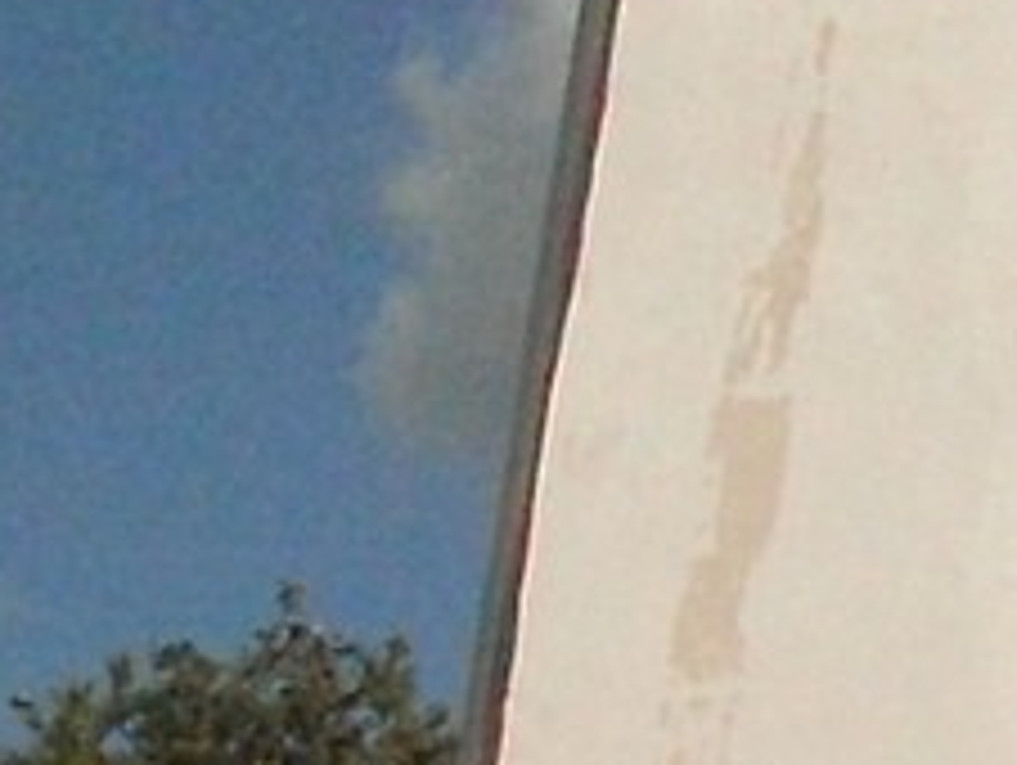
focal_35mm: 241
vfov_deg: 6.2
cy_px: 551
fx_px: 7088
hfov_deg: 7.4
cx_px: 2882
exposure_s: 1/2000
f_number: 8.4
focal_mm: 6.3
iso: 400
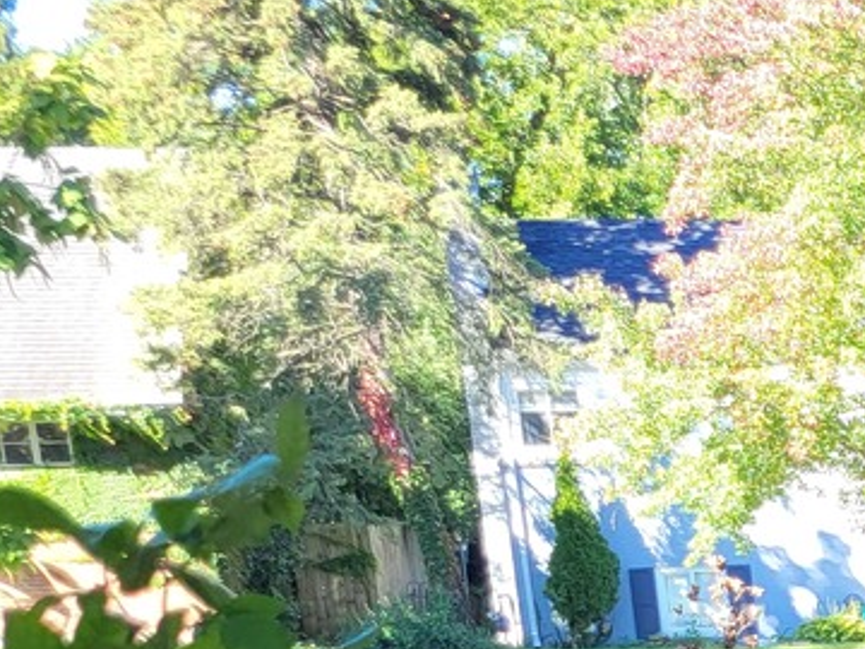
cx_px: 1631
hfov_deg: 15.7
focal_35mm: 104
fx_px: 2599
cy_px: 1125
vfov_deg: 13.0
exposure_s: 1/183
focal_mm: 5.4
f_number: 1.8
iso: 40
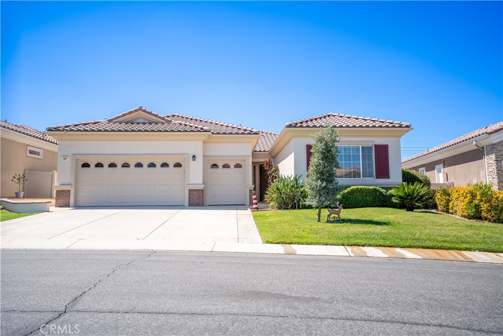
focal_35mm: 25
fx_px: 351
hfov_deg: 71.3
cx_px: 252
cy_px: 168
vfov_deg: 51.1
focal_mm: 25.1
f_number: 2.8
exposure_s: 1/8000
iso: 50
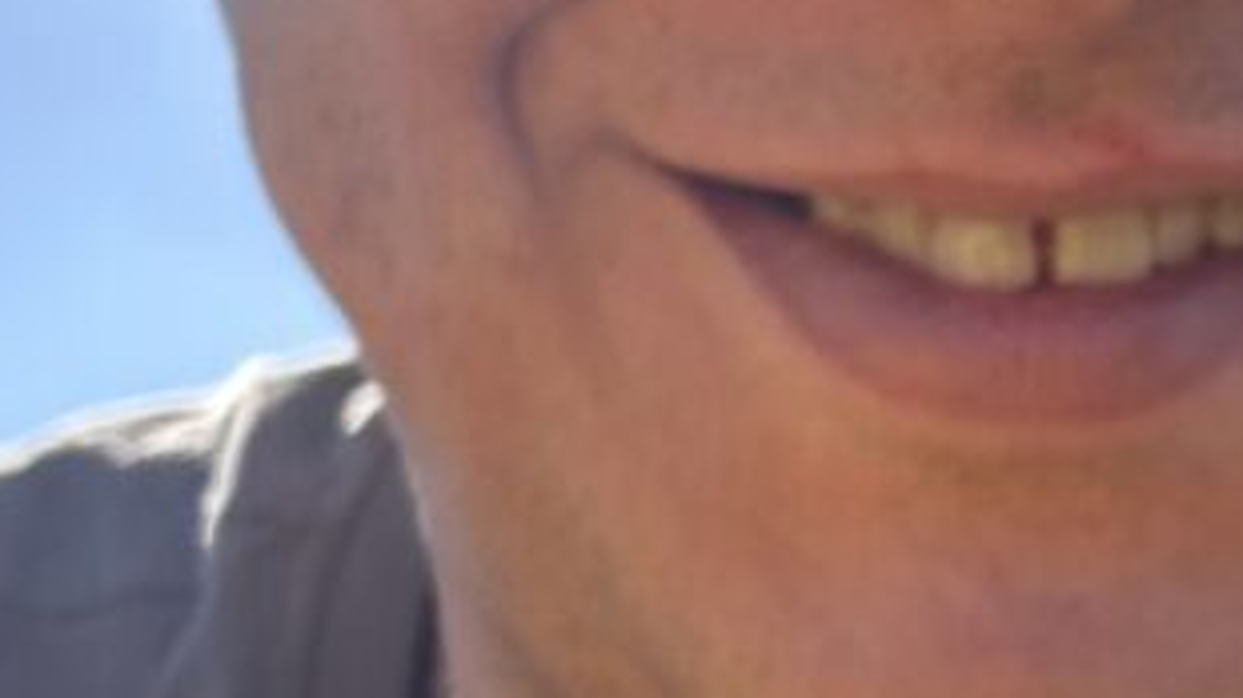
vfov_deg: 11.2
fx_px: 3558
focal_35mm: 108
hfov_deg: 19.5
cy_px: 164
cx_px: 1111
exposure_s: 1/621
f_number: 1.9
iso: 25
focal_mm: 2.69
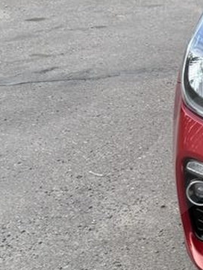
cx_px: 443
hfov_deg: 12.0
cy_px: 142
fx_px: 828
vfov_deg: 18.5
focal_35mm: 106
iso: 80
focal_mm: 6.76
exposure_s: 1/121
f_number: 1.78
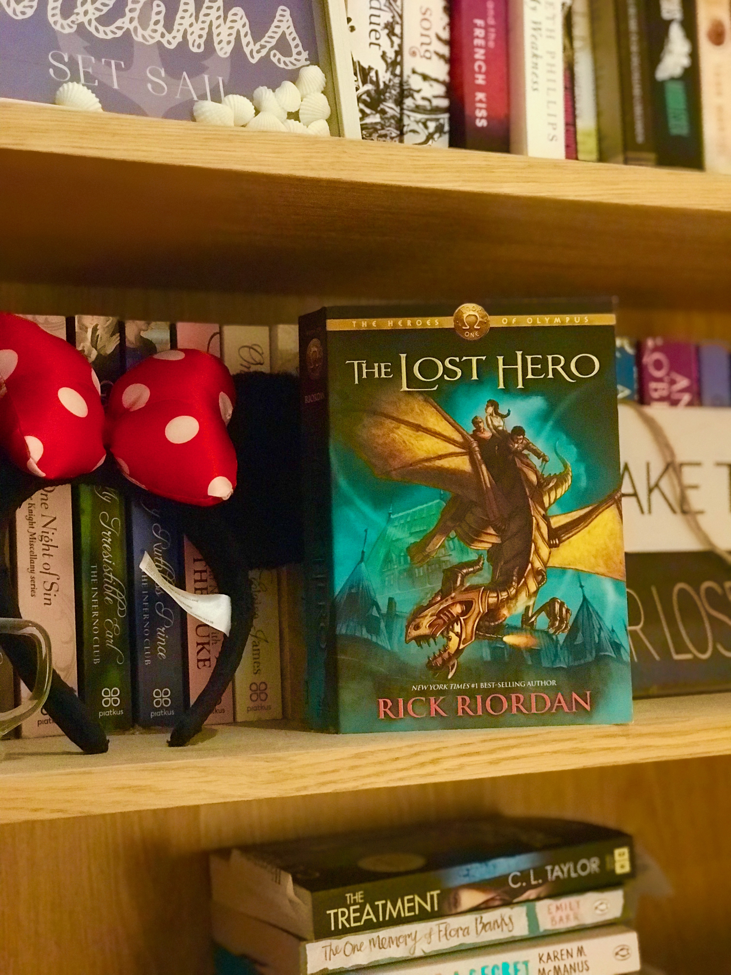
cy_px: 488
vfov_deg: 33.8
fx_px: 1605
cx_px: 366
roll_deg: +2.0
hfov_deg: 25.7
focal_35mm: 57
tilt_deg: +3.6
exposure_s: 1/50
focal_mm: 6.6
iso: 1250
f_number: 2.8
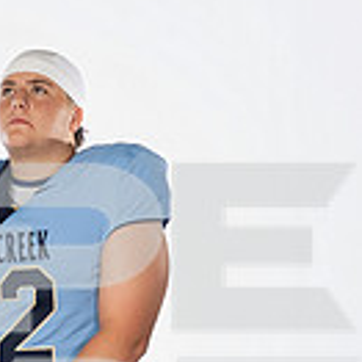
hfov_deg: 8.5
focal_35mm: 205
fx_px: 2425
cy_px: 445
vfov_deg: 8.4
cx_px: -47
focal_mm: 70
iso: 640
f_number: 7.1
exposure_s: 1/250
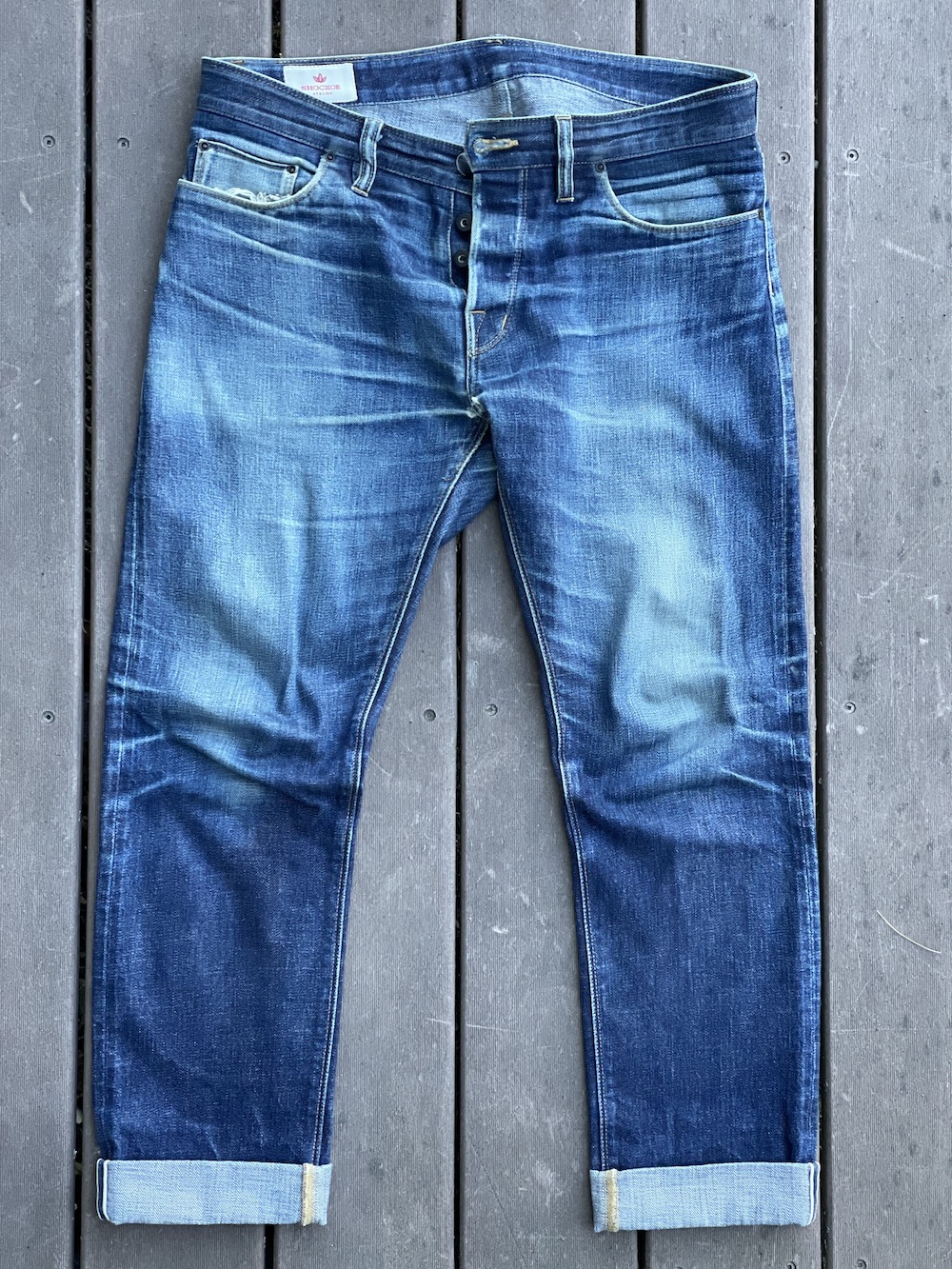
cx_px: 476
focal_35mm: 52
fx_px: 1906
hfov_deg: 28.0
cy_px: 634
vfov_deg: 36.8
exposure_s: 1/122
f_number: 2
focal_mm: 6
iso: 125
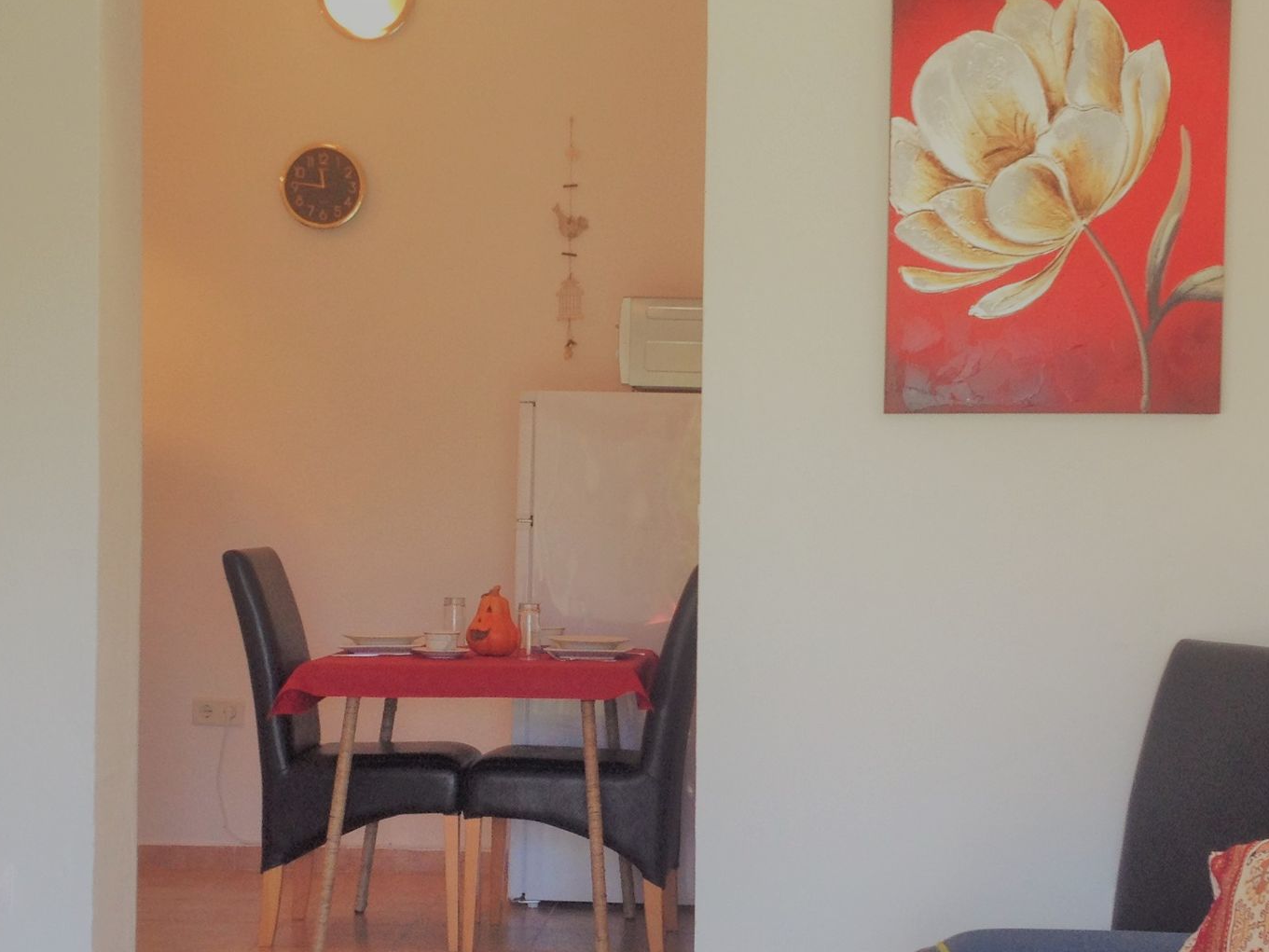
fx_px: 2640
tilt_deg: -5.9
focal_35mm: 72
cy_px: 559
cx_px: 653
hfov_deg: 27.0
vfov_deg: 20.4
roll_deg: -1.0
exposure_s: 1/60
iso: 64
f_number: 2.4
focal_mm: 4.28
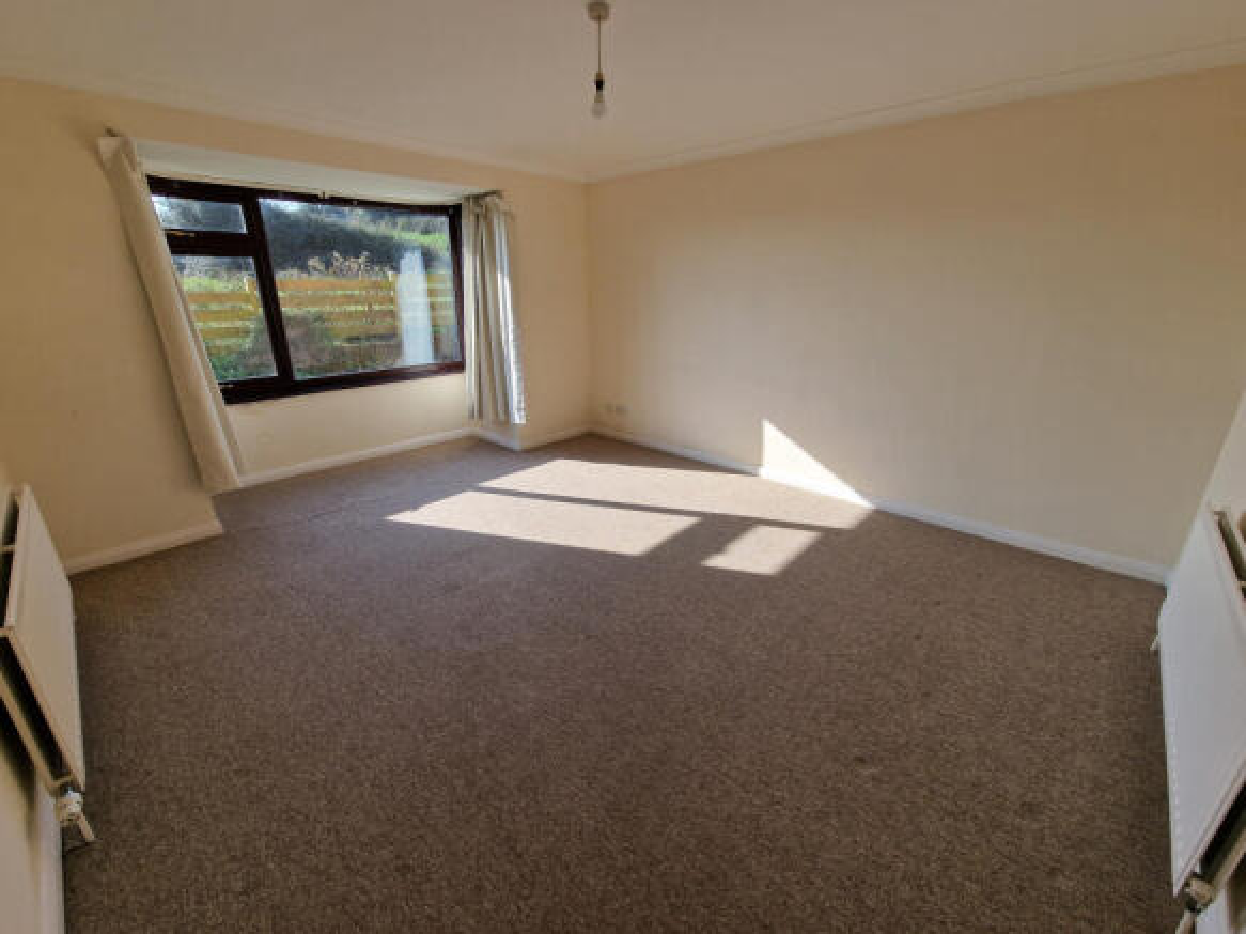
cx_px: 623
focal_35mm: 13
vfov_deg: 89.9
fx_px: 468
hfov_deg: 106.2
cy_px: 467
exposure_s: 1/469
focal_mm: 2.2
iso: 50
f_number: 2.2
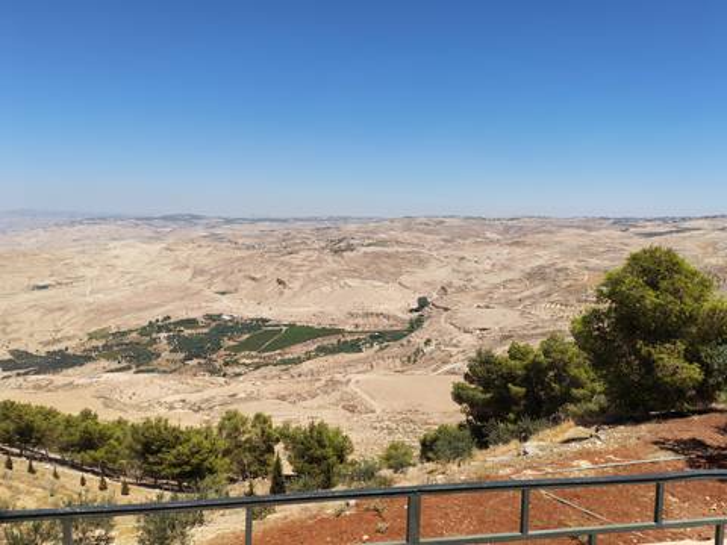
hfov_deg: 65.3
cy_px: 272
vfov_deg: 51.4
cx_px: 364
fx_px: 567
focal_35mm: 27
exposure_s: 1/775
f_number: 1.9
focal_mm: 6.12
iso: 50
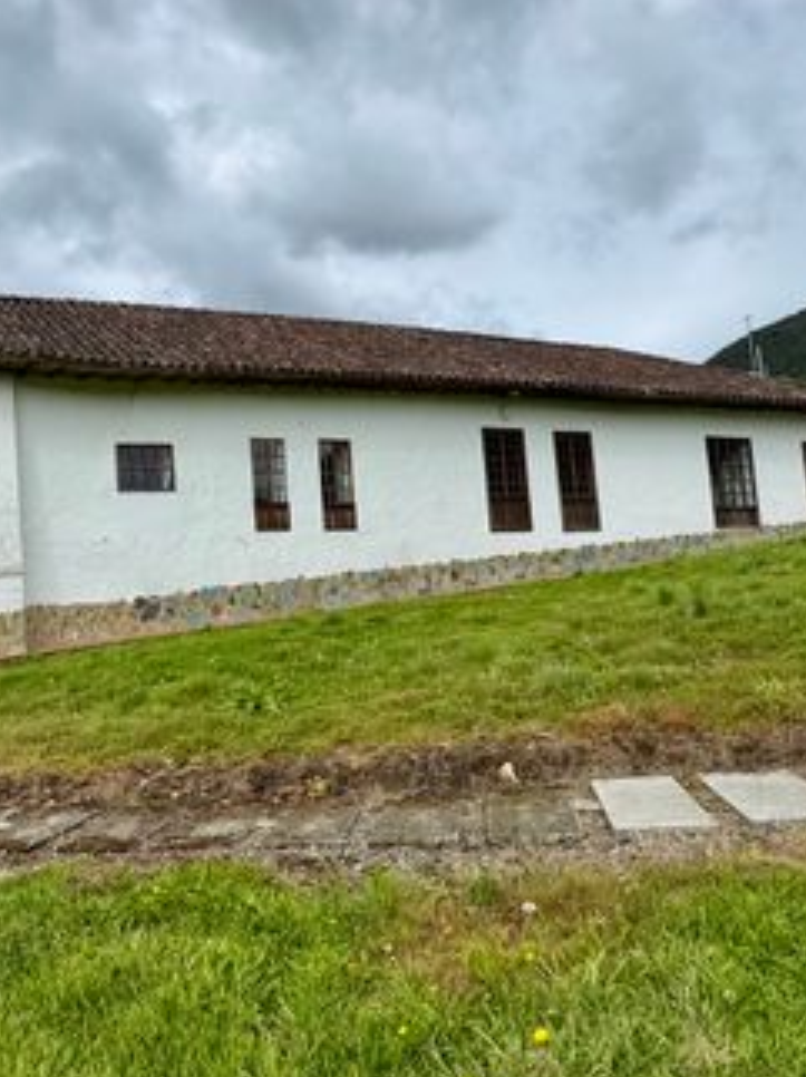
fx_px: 902
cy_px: 508
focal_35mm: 29
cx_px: 232
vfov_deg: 61.7
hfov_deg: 46.9
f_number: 2.2
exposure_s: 1/2083
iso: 50
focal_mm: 2.22
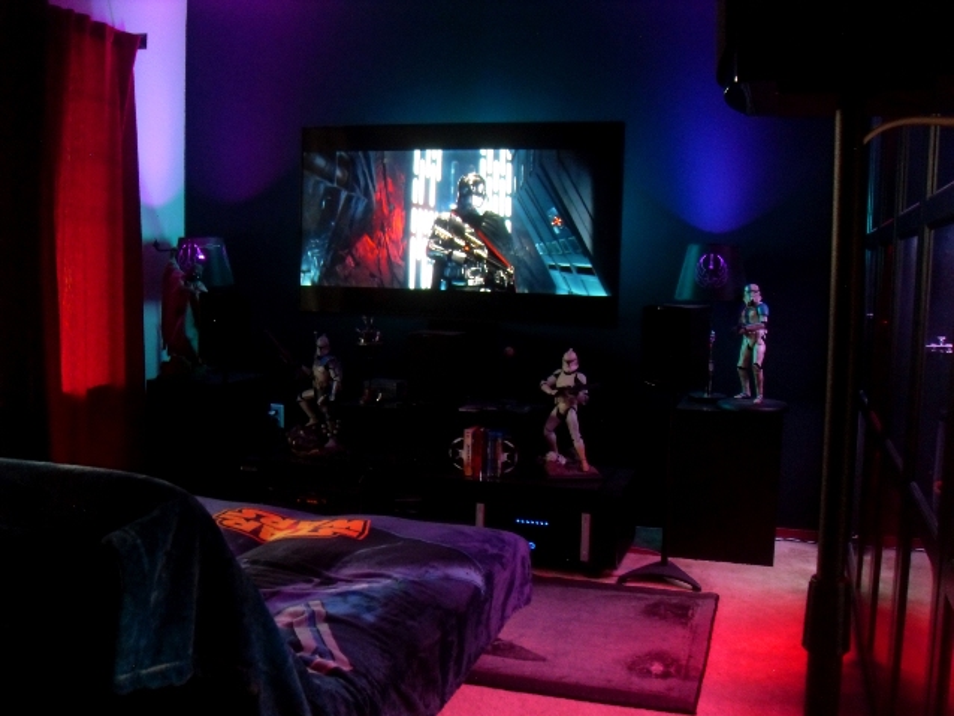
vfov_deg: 41.8
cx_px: 477
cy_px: 358
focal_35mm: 34
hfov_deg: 53.9
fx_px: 937
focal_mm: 6.3
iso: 200
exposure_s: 1/4
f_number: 2.8
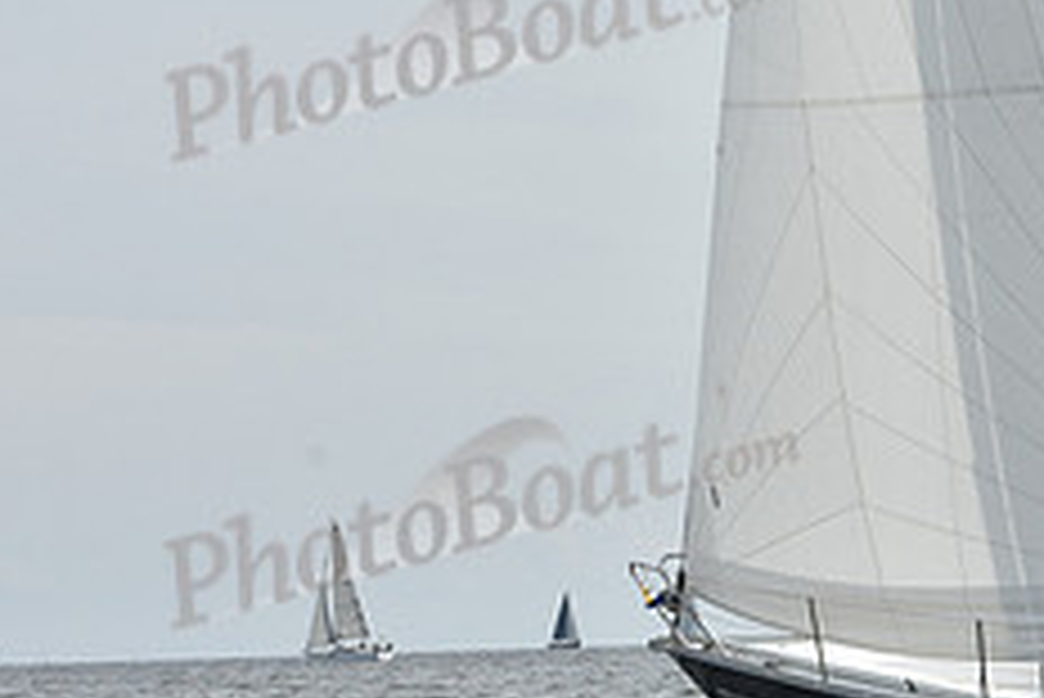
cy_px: 214
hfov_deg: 11.6
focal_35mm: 175
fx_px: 5078
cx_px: 1035
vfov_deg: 7.9
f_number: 9
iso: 320
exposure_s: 1/1250
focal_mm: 70
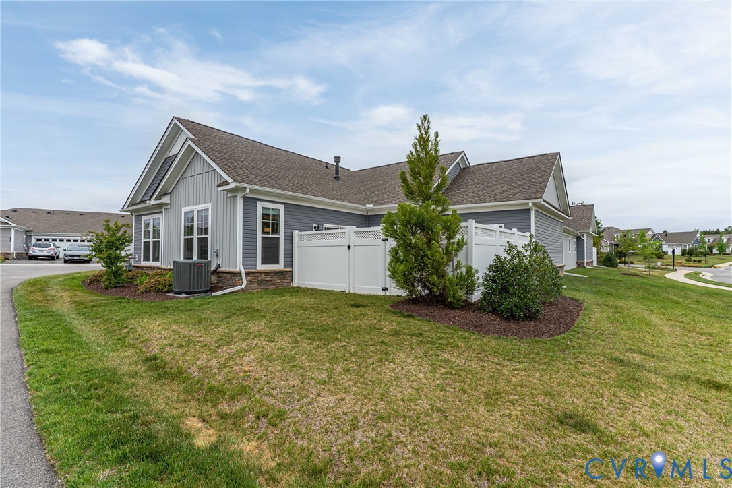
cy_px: 244
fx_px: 346
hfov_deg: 93.3
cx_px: 366
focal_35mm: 17
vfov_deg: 70.4
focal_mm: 17
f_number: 8
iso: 640
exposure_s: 1/200
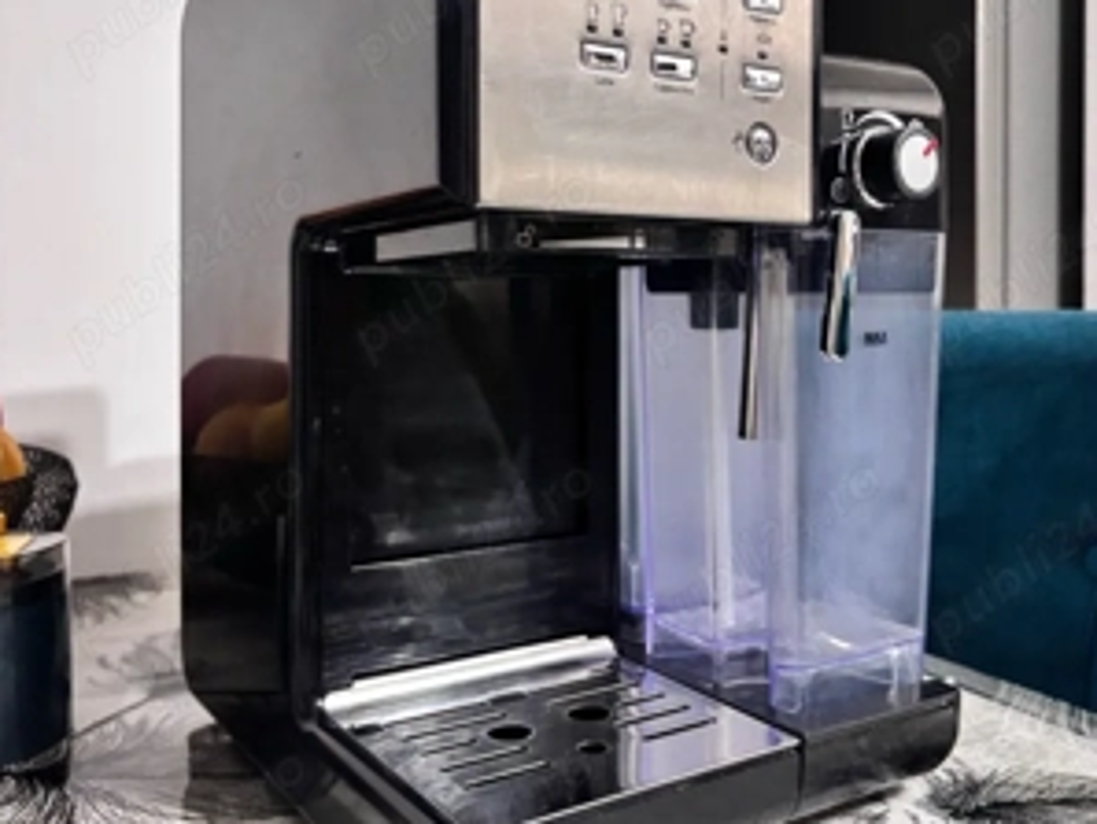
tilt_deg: -1.6
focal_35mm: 35
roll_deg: -0.4
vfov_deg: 40.5
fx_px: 1110
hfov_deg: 52.6
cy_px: 310
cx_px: 547
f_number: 1.6
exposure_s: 1/50
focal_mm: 5.96
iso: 320
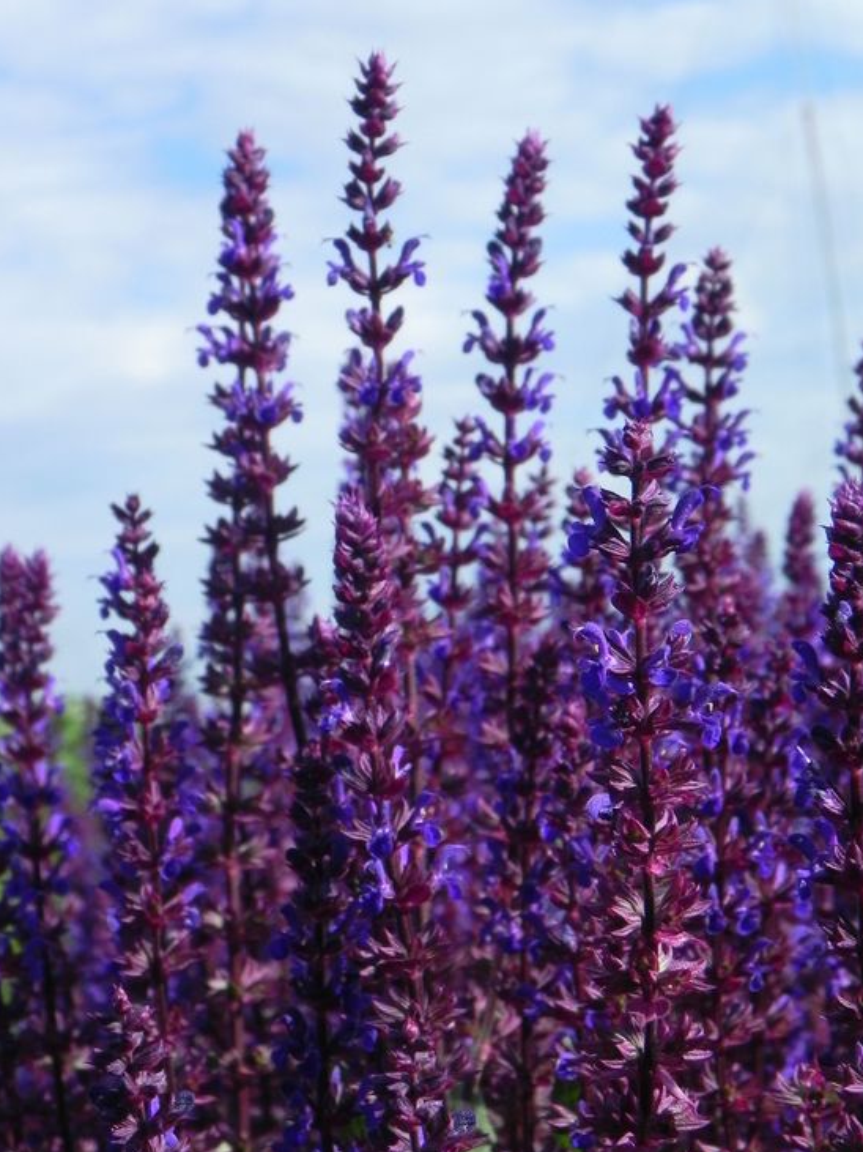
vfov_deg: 21.1
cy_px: 593
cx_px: 441
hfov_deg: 15.9
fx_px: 3092
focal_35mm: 93
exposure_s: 1/326
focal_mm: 15.1
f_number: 7.1
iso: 160
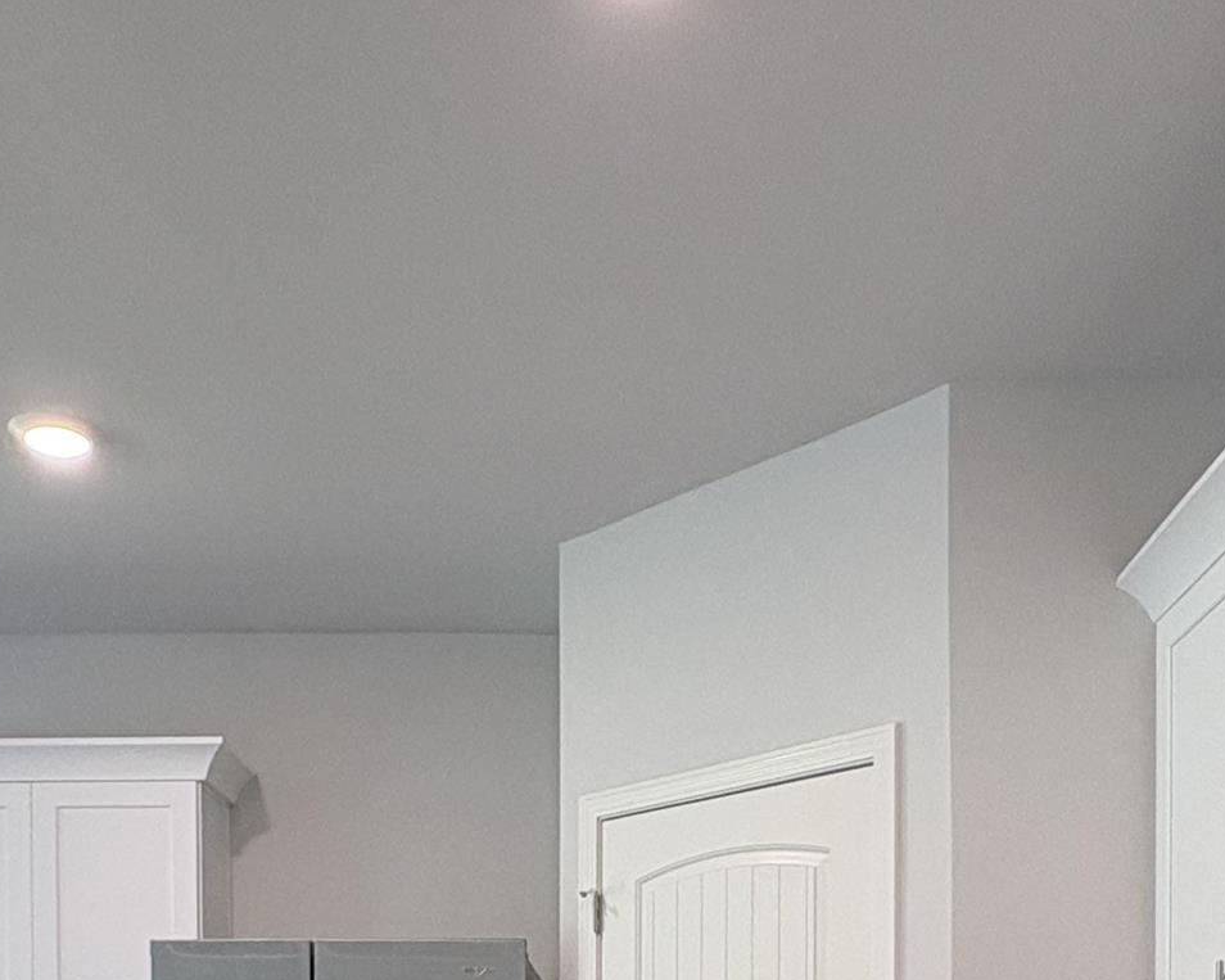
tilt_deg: -0.2
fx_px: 1595
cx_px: 637
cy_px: 1170
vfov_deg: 29.5
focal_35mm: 44
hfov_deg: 42.0
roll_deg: +0.2
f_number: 2.2
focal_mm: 2.22
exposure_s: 1/60
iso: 125
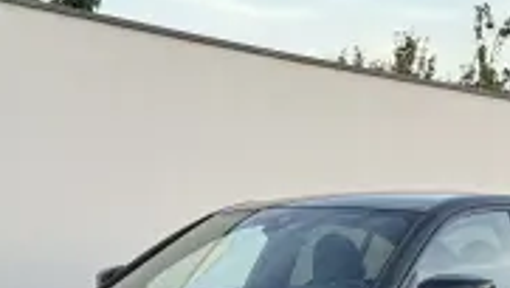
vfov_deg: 11.6
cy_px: 271
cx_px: 256
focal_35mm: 104
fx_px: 1407
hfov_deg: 20.5
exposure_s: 1/121
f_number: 1.78
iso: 80
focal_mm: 6.76
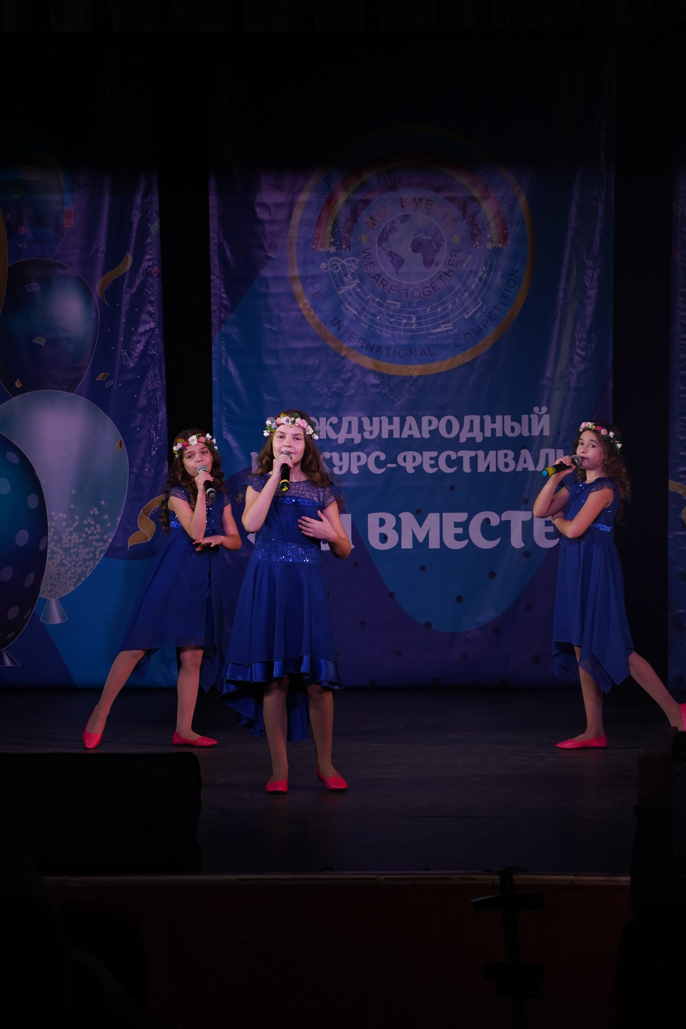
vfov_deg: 18.6
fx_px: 3144
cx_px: 343
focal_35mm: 110
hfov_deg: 12.5
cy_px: 514
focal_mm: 110
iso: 1600
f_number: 5.6
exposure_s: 1/250
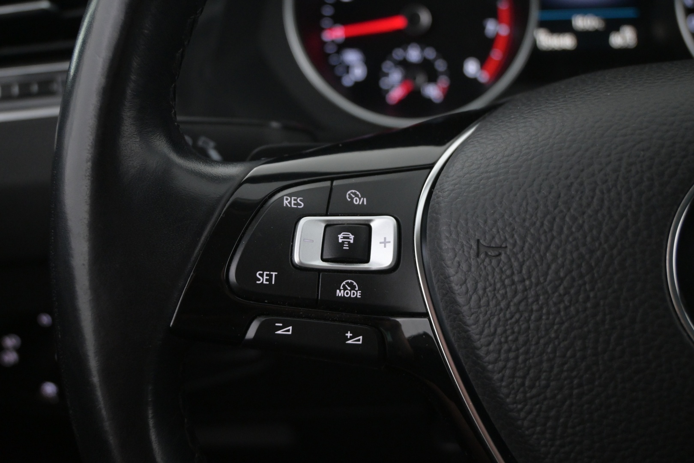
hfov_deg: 47.2
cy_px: 232
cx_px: 347
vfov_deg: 32.4
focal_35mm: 41
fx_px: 795
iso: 2500
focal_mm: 27.5
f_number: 4.5
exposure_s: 1/50
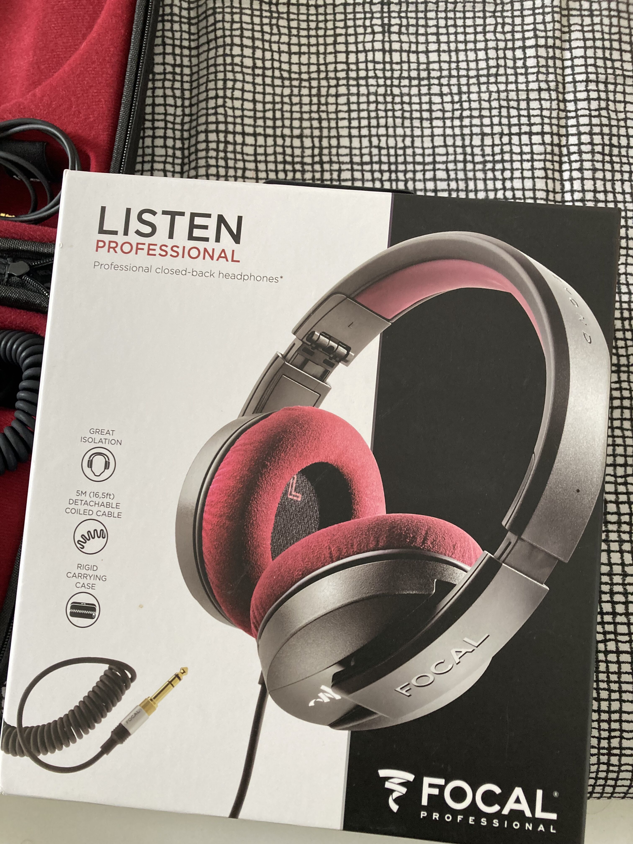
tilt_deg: -83.4
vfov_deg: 63.4
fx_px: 683
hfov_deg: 49.7
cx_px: 316
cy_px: 422
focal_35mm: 28
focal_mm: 3.99
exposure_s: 1/60
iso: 160
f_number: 1.8
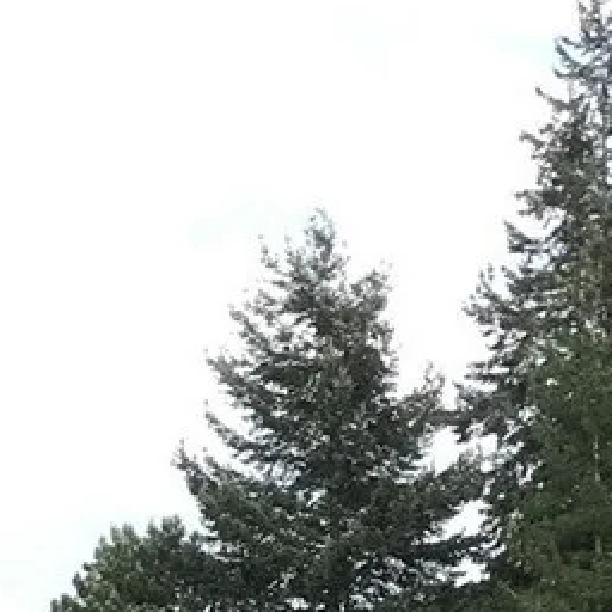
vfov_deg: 10.2
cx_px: 677
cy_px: 1650
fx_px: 2780
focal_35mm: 139
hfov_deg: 12.3
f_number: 1.8
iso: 20
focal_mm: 3.99
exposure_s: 1/840
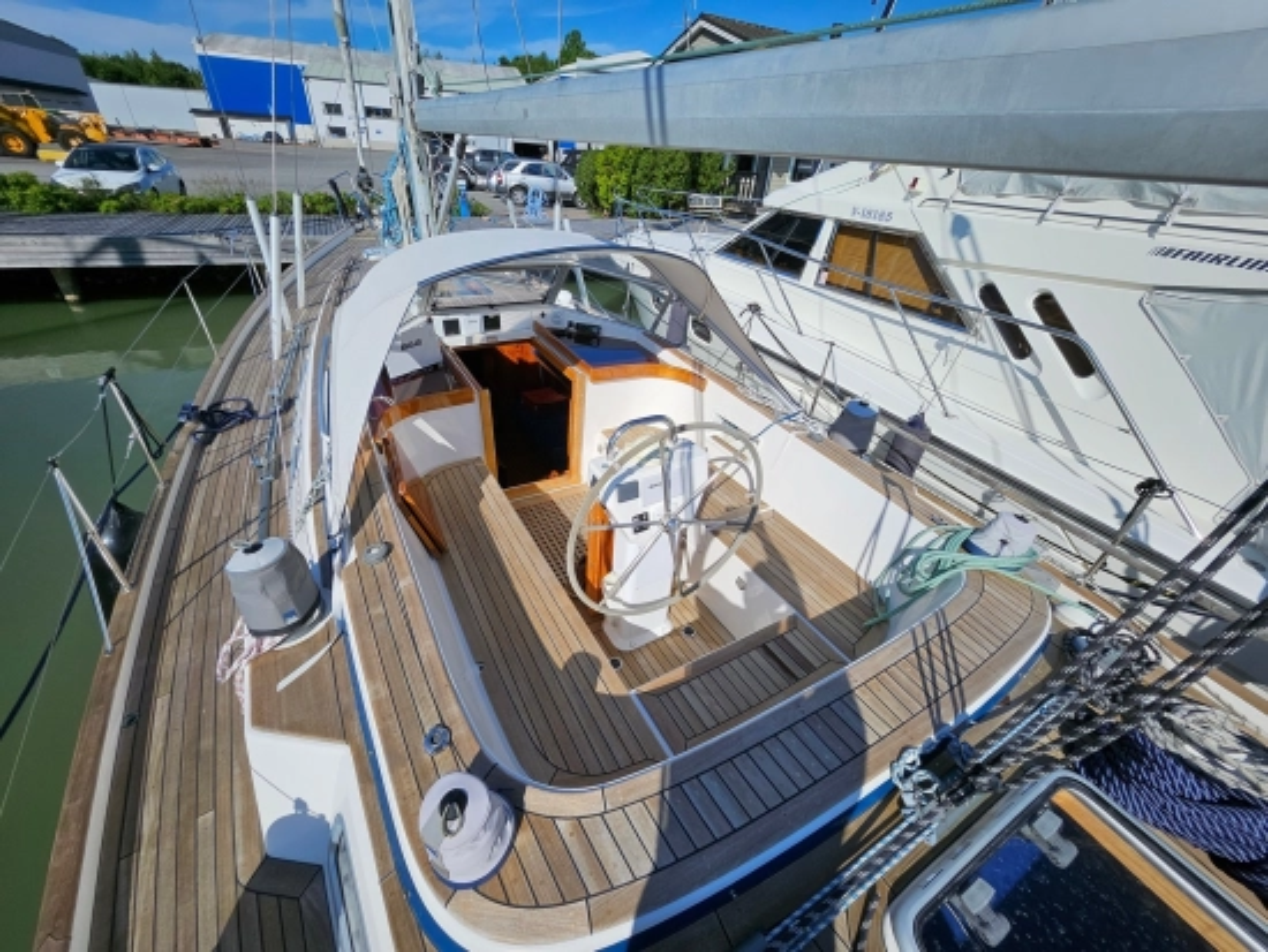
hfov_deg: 106.2
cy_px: 476
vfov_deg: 90.0
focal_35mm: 13
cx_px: 634
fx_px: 476
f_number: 2.2
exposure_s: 1/2604
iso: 32
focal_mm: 1.74
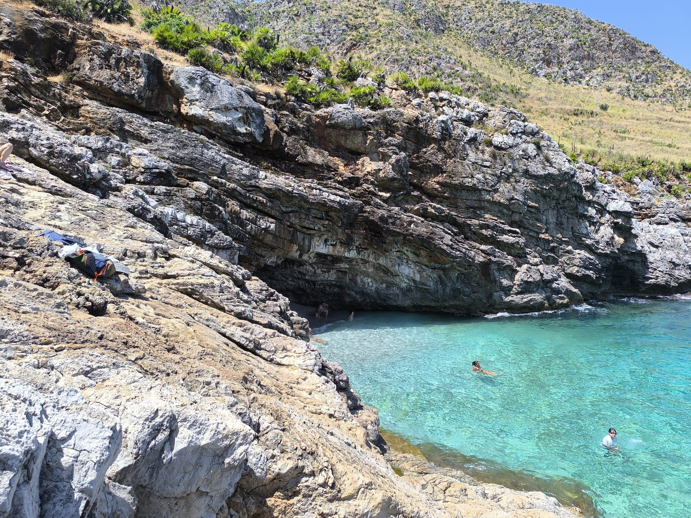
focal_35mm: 23
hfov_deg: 73.9
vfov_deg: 58.9
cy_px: 259
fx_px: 459
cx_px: 346
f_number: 1.65
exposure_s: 1/645
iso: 50
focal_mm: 6.14
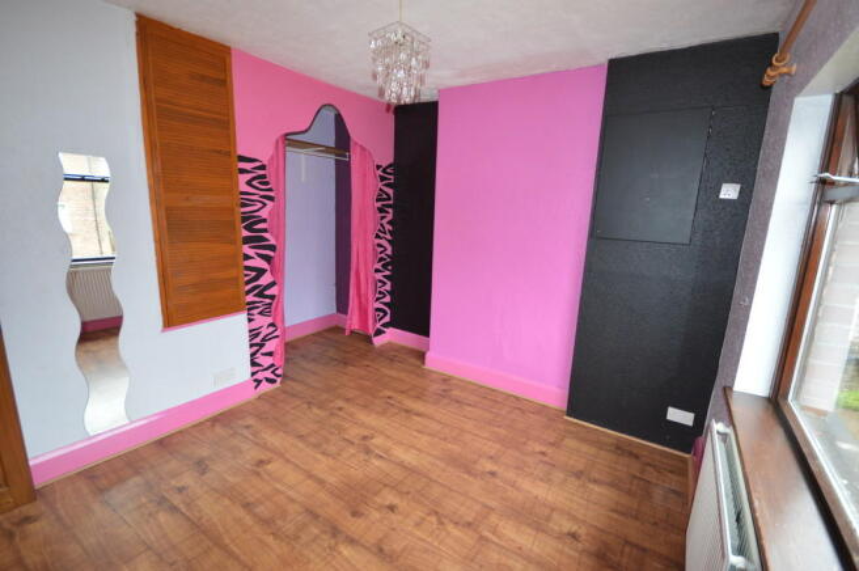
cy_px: 286
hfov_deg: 100.4
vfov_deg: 77.2
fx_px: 358
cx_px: 430
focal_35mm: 15
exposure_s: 1/60
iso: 900
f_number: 4
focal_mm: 10
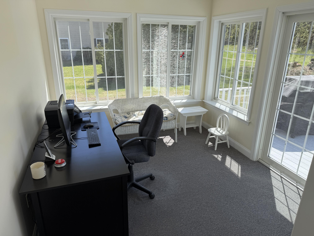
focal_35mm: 24
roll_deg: -0.4
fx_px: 218
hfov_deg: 71.6
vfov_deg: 56.8
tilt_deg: -20.0
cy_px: 118
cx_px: 157
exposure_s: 1/898
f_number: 1.78
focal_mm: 6.76
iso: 80
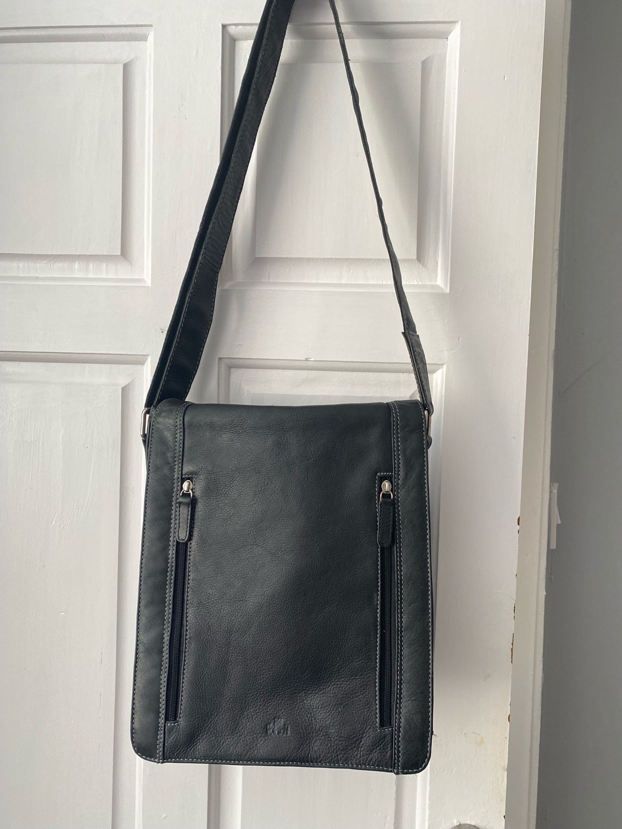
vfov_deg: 67.3
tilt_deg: -3.4
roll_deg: -1.6
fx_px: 623
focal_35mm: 26
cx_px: 311
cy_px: 414
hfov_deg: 53.1
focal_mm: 4.25
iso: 125
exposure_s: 1/115
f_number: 1.8
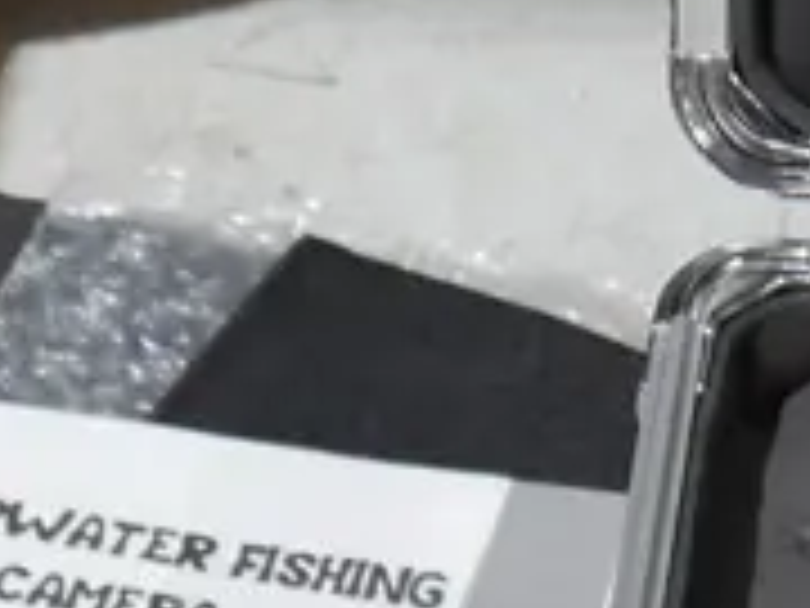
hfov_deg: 8.1
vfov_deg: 6.2
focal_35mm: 239
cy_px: 540
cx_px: 1143
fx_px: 5593
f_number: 4.6
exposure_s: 1/60
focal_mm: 21
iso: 640
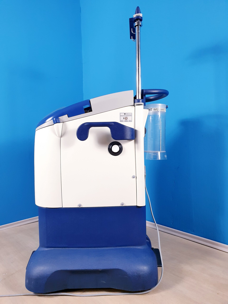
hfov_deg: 53.1
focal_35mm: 26
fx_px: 228
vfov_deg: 67.3
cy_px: 152
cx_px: 114
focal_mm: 4.3
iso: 160
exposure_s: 1/50
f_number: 2.4
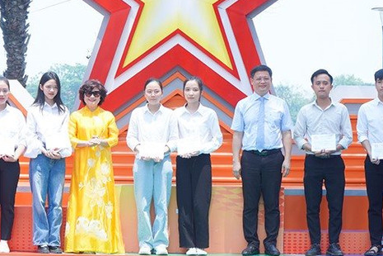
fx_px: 1074
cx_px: 163
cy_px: 111
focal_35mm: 101
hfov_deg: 20.2
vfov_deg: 13.5
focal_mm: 58
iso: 160
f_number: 6.3
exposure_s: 1/250
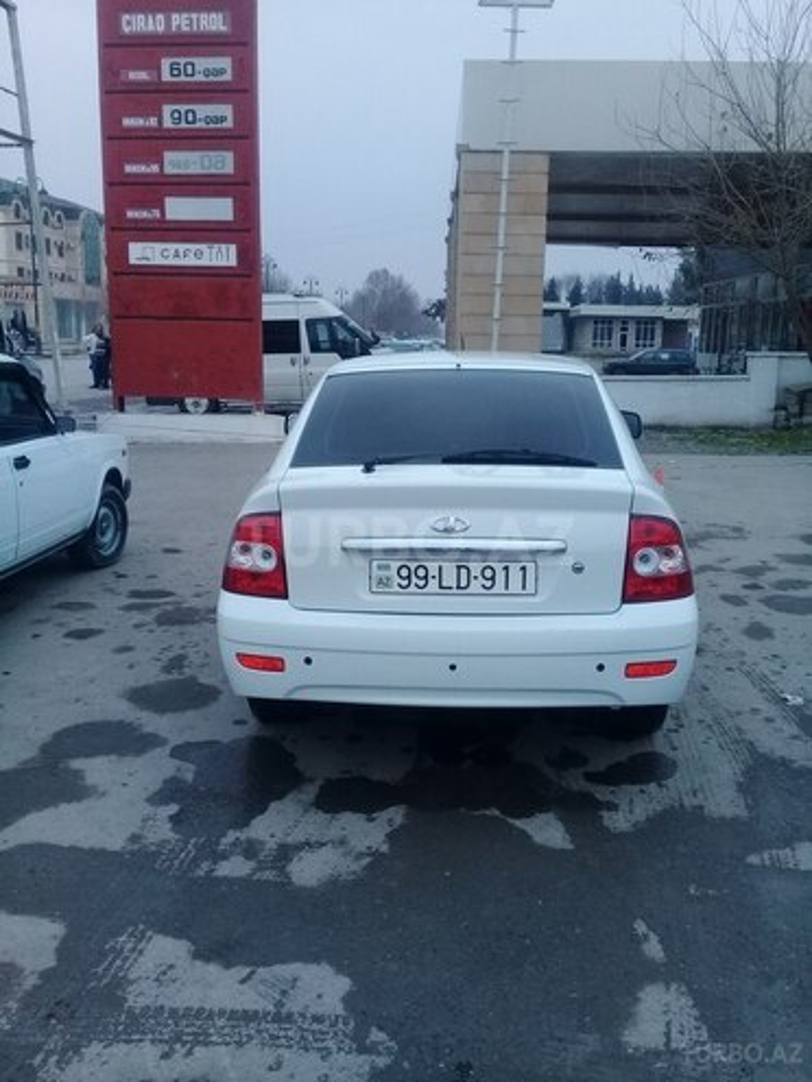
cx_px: 406
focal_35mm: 31
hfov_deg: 45.4
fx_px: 970
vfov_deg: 58.4
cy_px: 541
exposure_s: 1/498
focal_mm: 3.3
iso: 64
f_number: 2.2
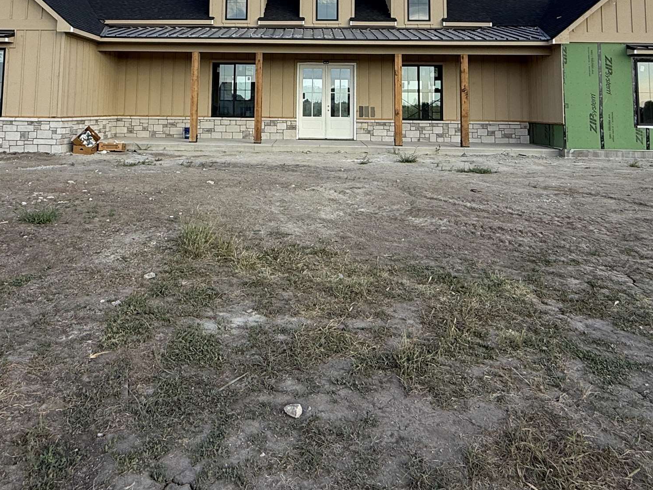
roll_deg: -0.9
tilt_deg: +4.1
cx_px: 294
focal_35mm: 29
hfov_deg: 61.5
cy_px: 61
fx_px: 547
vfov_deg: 44.4
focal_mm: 2.22
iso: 50
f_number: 2.2
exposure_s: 1/799
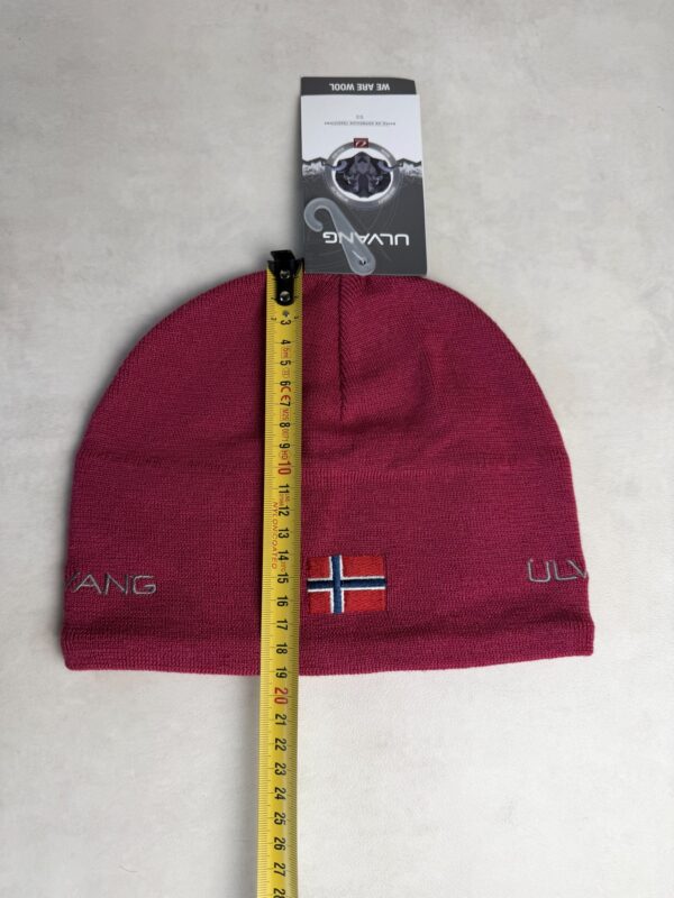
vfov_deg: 71.6
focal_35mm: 24
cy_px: 449
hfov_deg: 56.8
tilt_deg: -81.8
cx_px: 337
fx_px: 623
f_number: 1.78
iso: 64
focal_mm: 6.76
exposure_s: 1/143
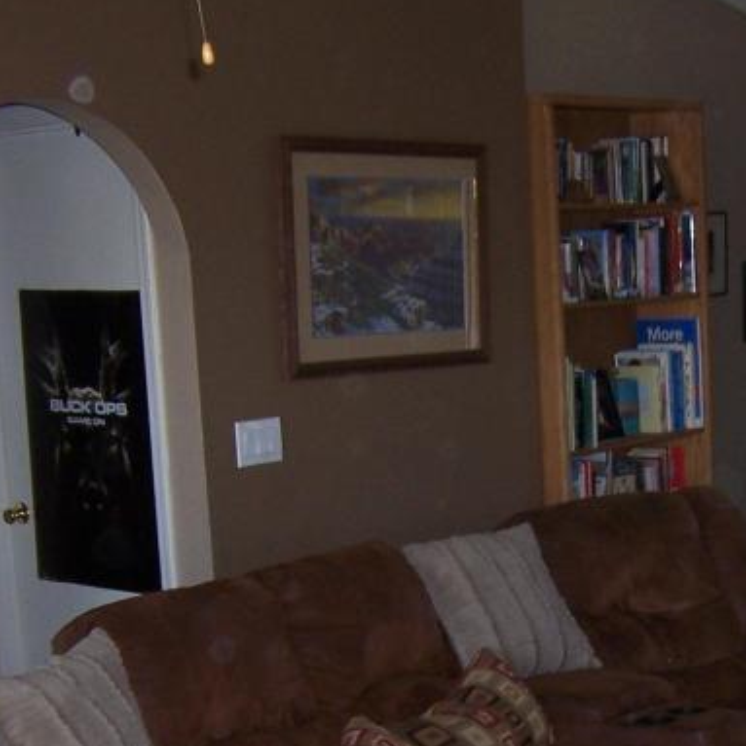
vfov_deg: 21.6
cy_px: 697
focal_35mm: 78
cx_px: 543
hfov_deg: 22.0
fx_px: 1902
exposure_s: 1/60
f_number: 2.8
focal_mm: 5.5
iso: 80
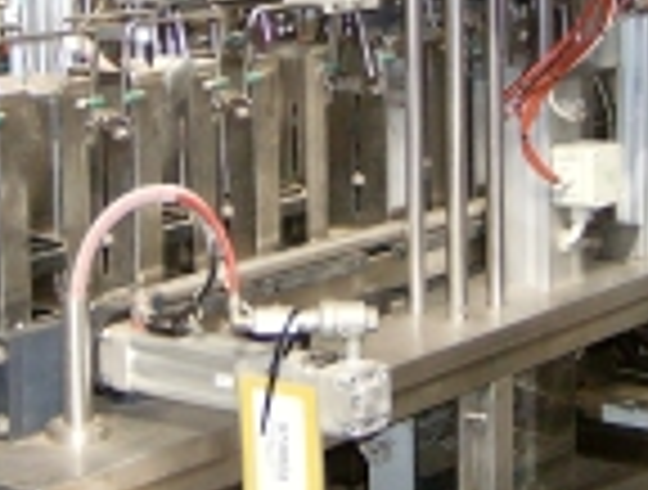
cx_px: 315
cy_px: -2
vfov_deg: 14.0
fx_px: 1972
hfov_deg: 18.7
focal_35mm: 105
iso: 200
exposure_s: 1/60
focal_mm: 6
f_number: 2.8
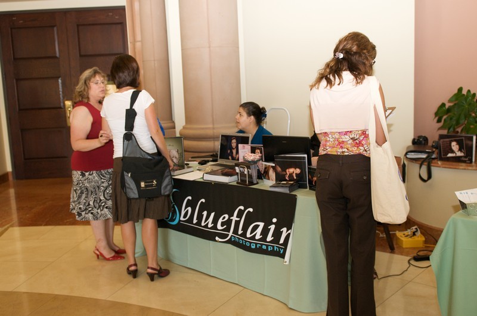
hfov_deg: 53.2
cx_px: 238
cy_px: 158
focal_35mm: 36
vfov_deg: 36.7
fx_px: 476
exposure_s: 1/160
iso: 640
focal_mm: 24
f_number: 2.8
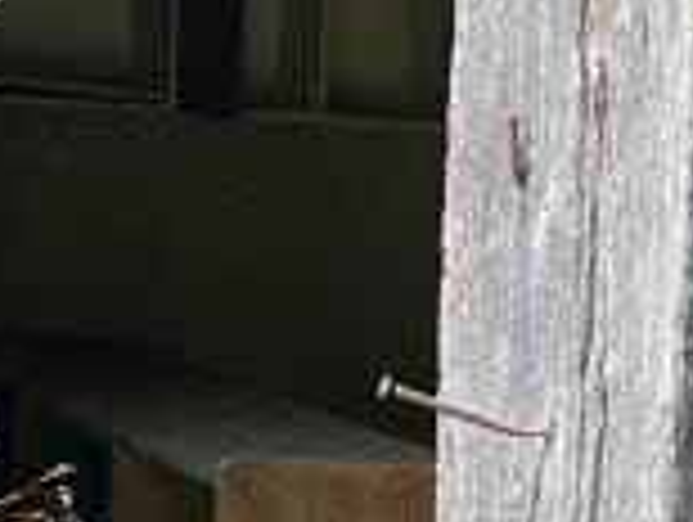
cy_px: 302
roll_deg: -1.8
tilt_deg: -5.2
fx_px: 2707
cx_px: 616
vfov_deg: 11.0
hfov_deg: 14.4
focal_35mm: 135
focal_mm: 5.7
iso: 50
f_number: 1.5
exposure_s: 1/763
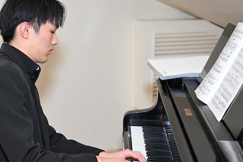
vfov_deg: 16.1
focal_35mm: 85
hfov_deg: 23.7
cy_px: 100
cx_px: 63
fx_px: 574
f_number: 4
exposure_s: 1/200
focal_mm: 50
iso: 1250
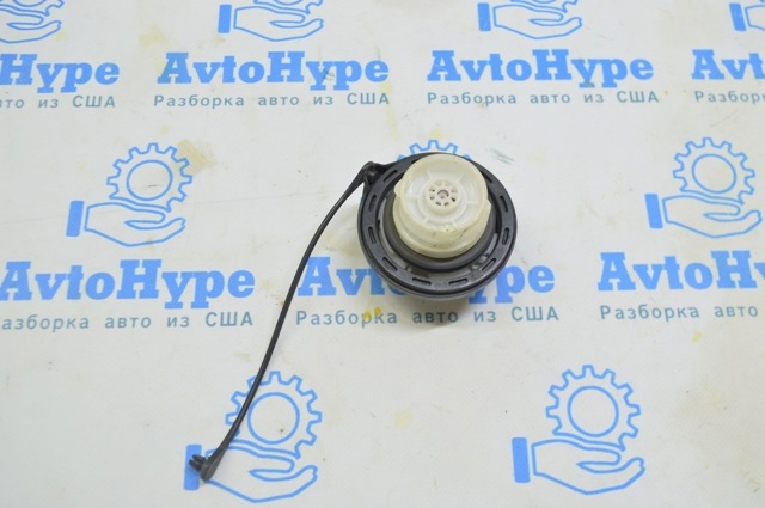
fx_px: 764
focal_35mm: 36
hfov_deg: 53.2
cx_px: 382
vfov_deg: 36.8
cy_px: 254
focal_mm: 24
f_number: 5.6
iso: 400
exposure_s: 1/20
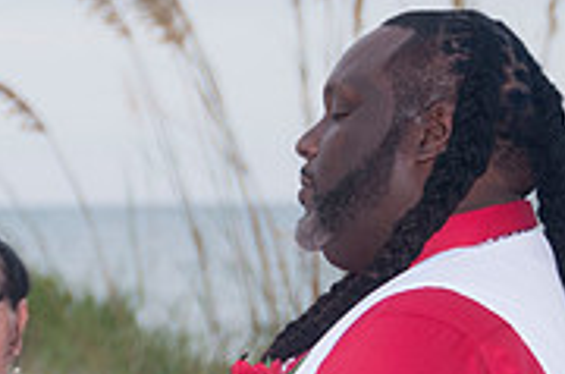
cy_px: 398
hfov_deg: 5.7
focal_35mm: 363
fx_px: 5682
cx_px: -72
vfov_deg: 3.8
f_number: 5.6
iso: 200
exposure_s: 1/125
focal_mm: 75
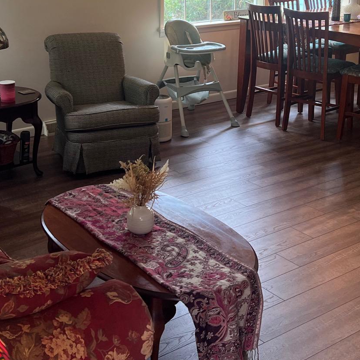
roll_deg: -0.6
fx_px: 671
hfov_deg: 30.0
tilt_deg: -13.8
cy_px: 79
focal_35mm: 57
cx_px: 167
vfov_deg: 29.5
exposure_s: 1/60
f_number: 1.5
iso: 64
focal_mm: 5.7
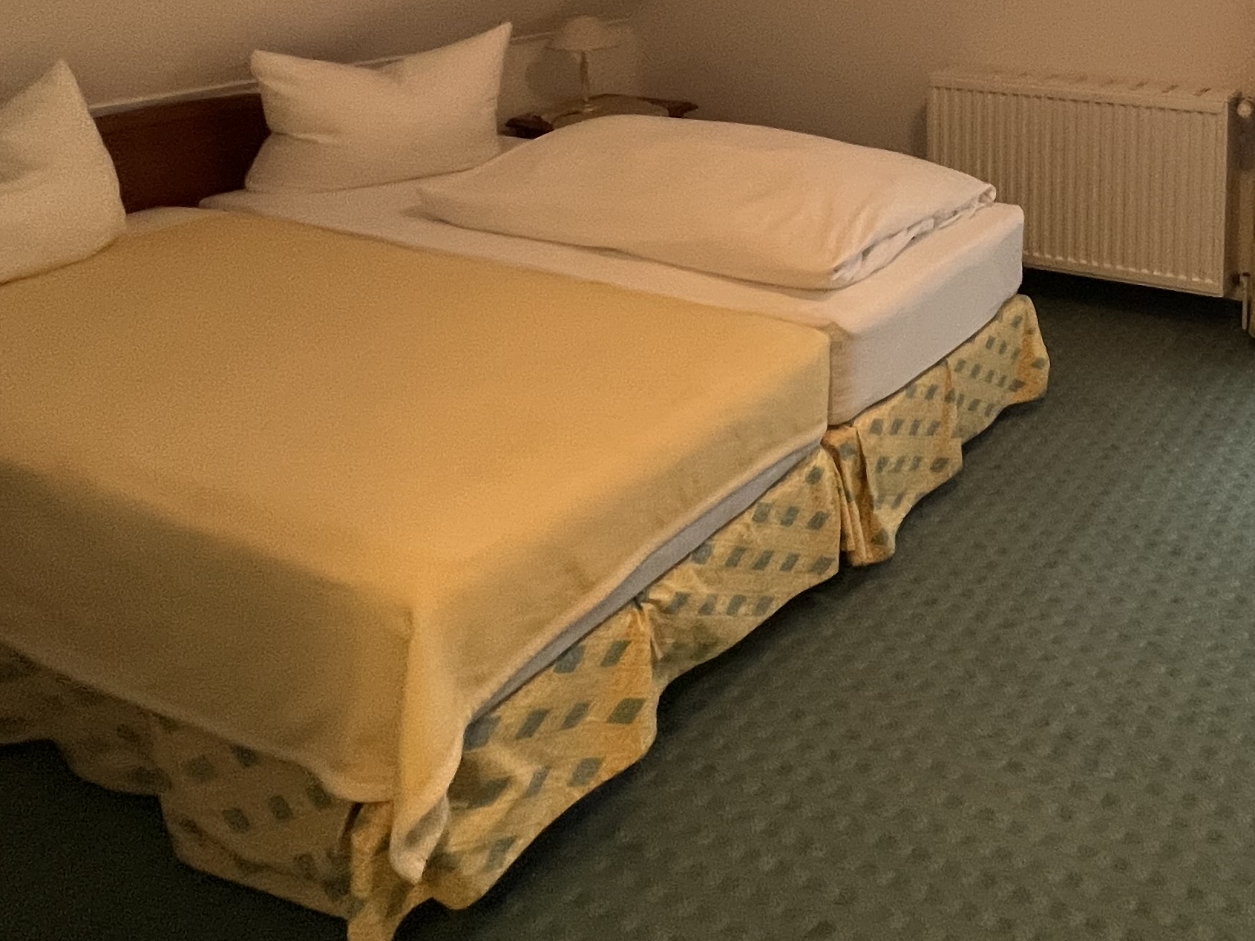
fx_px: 1124
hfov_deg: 54.4
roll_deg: +0.3
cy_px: 8
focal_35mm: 31
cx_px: 1004
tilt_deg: -4.1
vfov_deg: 40.1
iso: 250
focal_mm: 1.57
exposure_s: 1/50
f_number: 1.8
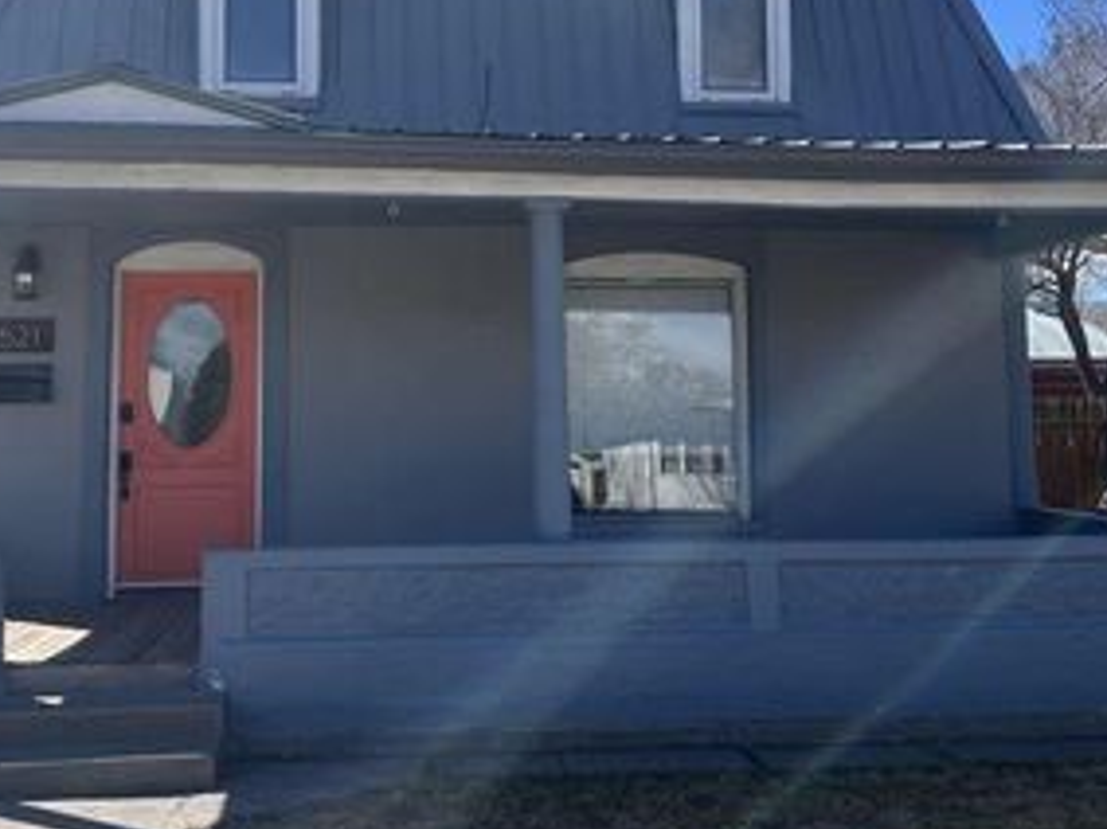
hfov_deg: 41.3
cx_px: 540
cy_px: 303
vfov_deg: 31.3
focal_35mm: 46
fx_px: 1470
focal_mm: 5.1
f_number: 1.6
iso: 50
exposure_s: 1/2137
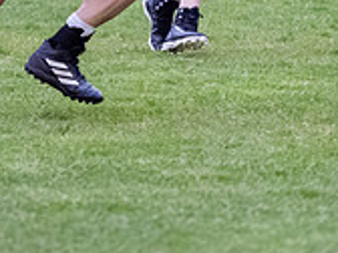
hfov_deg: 1.9
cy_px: -174
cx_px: 155
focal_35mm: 1037
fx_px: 10126
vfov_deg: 1.4
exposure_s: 1/1000
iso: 6400
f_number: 2.8
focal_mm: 150
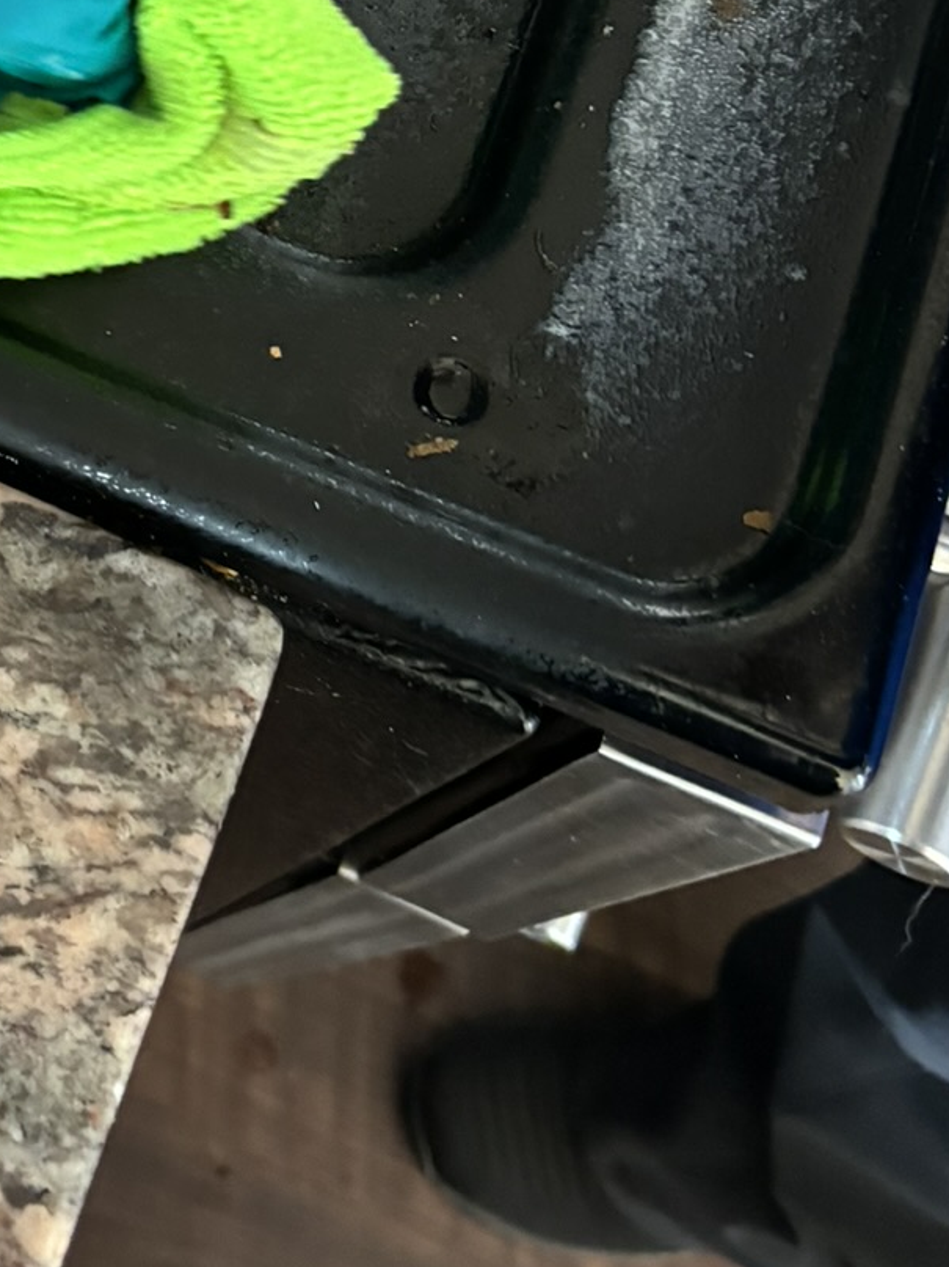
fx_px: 2413
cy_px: -50
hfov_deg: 21.0
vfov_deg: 27.4
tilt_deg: -66.0
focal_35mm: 66
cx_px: -122
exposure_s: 1/36
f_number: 1.6
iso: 640
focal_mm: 5.96
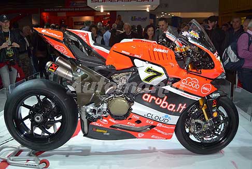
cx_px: 126
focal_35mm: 34
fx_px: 242
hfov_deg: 55.1
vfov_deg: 38.4
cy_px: 84
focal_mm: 23
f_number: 4
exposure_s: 1/200
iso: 100
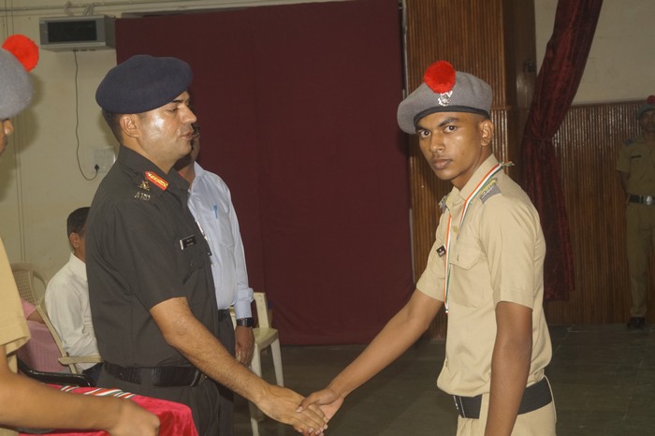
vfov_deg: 25.7
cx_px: 328
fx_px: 955
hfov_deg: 37.9
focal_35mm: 52
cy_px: 218
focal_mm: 35
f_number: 5
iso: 800
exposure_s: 1/60
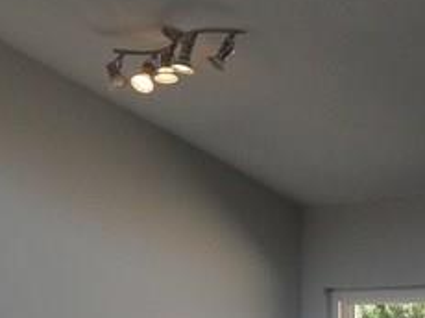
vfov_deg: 9.4
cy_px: 342
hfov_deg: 11.8
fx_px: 1913
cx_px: 722
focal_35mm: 156
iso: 100
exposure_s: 1/125
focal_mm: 6.2
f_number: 2.8
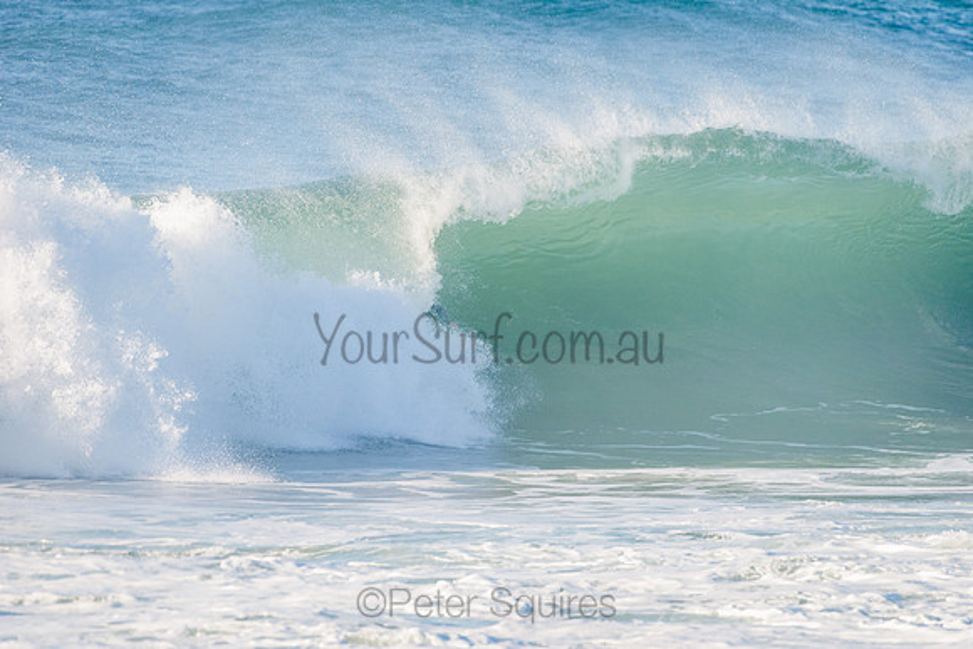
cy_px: 324
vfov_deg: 2.8
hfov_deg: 4.1
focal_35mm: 500
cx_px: 486
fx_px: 13516
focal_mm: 500
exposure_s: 1/1600
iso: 280
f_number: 5.6
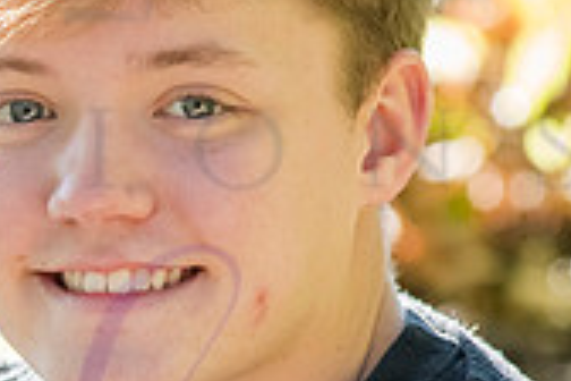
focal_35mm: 588
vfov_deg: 2.3
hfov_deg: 3.5
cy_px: 315
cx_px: -37
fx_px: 9326
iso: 800
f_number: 5.6
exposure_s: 1/320
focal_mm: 170
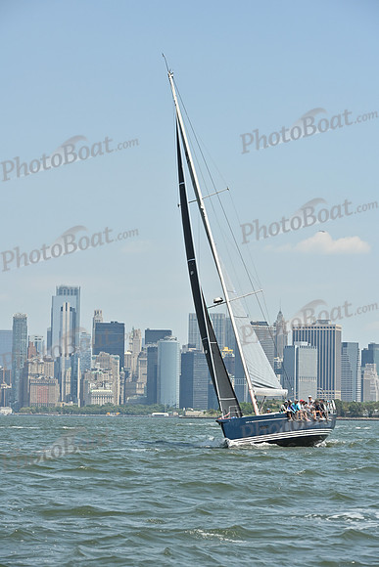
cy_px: 284
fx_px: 1925
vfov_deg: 16.8
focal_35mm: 122
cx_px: 190
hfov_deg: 11.2
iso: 320
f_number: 9
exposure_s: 1/1250
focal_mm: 122
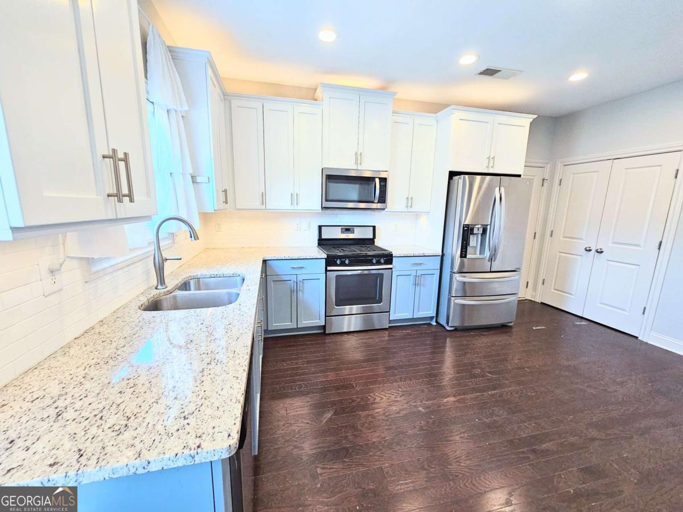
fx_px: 256
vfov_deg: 89.9
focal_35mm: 13
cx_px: 342
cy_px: 256
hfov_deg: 106.2
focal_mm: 2.2
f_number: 2.2
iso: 250
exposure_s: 1/77
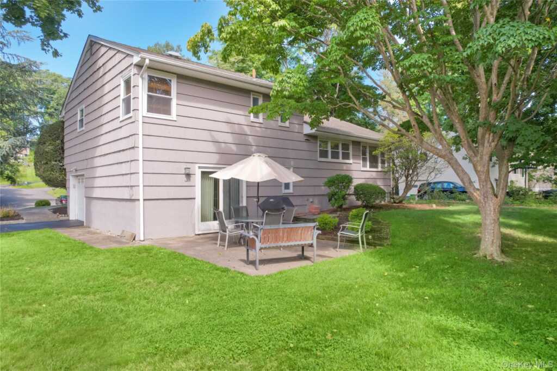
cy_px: 186
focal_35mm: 22
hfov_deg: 78.6
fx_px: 340
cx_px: 278
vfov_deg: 57.2
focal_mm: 8.38
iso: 100
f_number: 2.8
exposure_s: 1/160
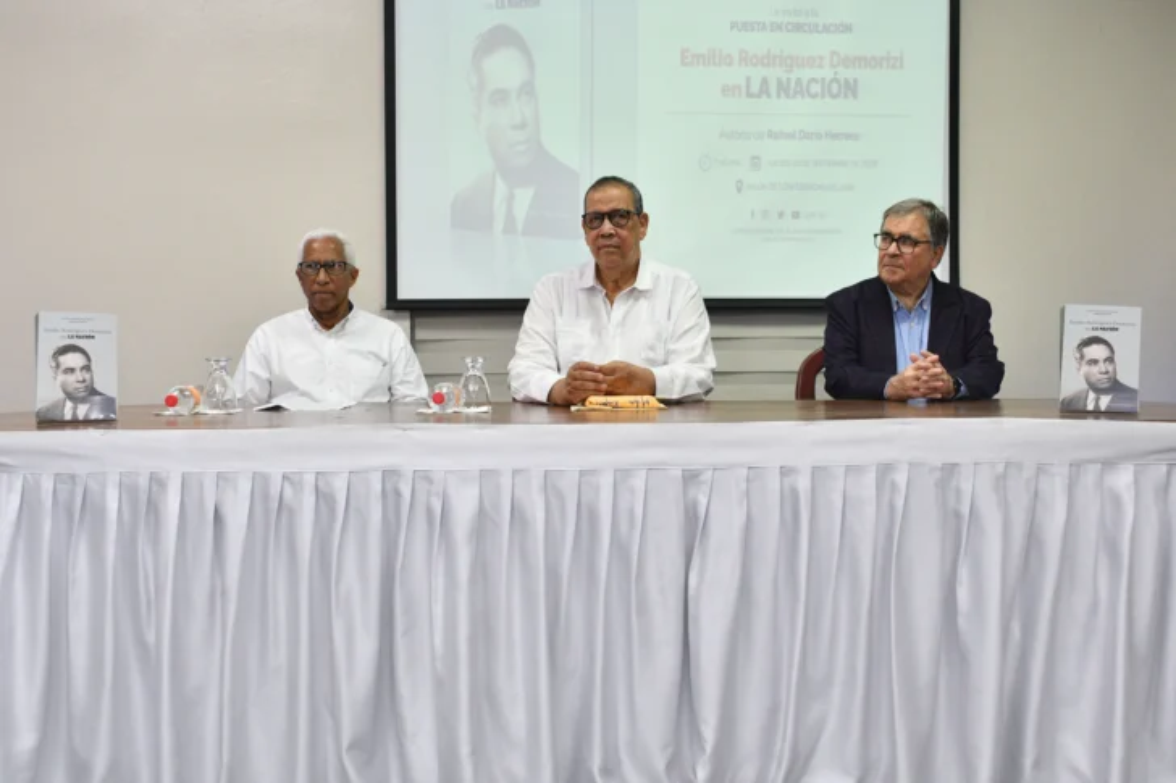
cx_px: 588
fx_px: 1110
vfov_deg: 38.9
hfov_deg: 55.8
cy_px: 392
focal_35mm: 34
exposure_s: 1/125
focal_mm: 23
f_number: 5.6
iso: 1250
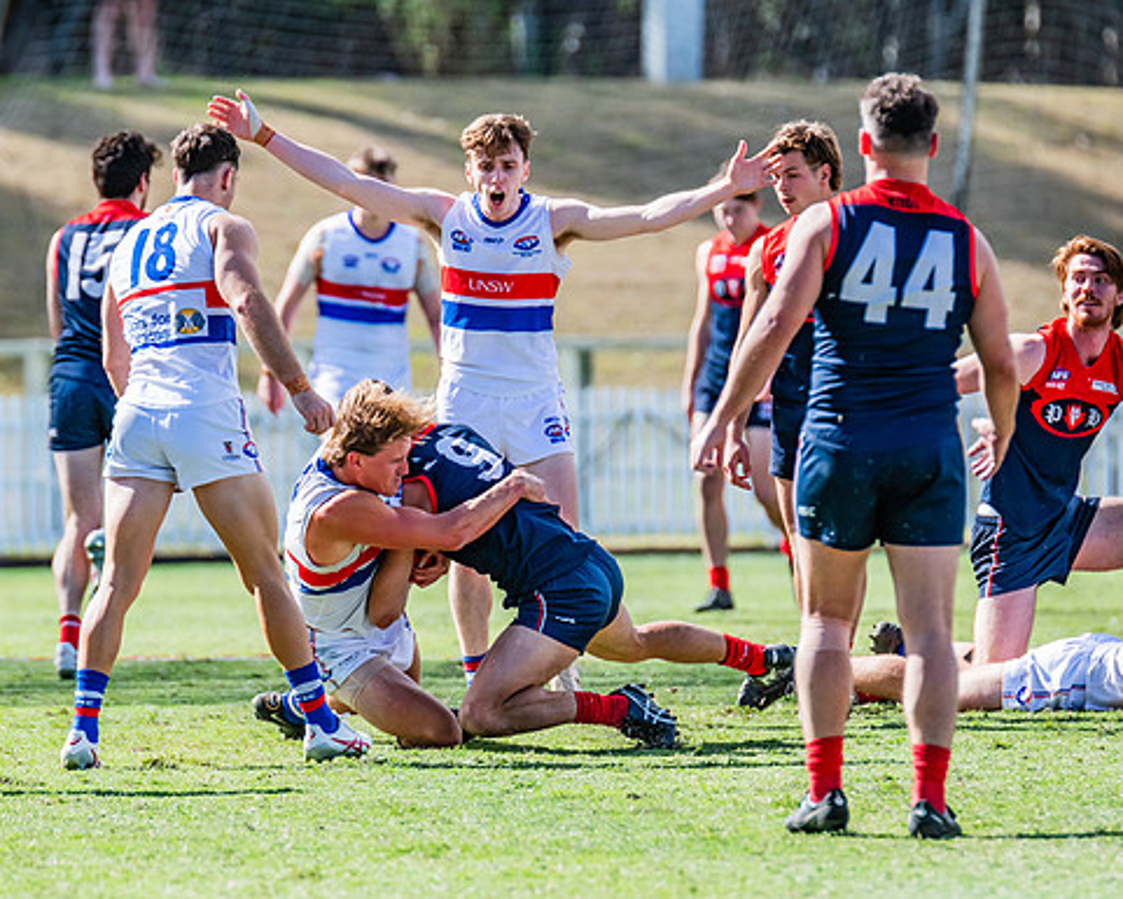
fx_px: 17852
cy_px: 508
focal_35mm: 537
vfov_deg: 2.9
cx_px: 529
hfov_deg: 3.6
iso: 800
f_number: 5.6
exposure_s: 1/2000
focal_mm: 420
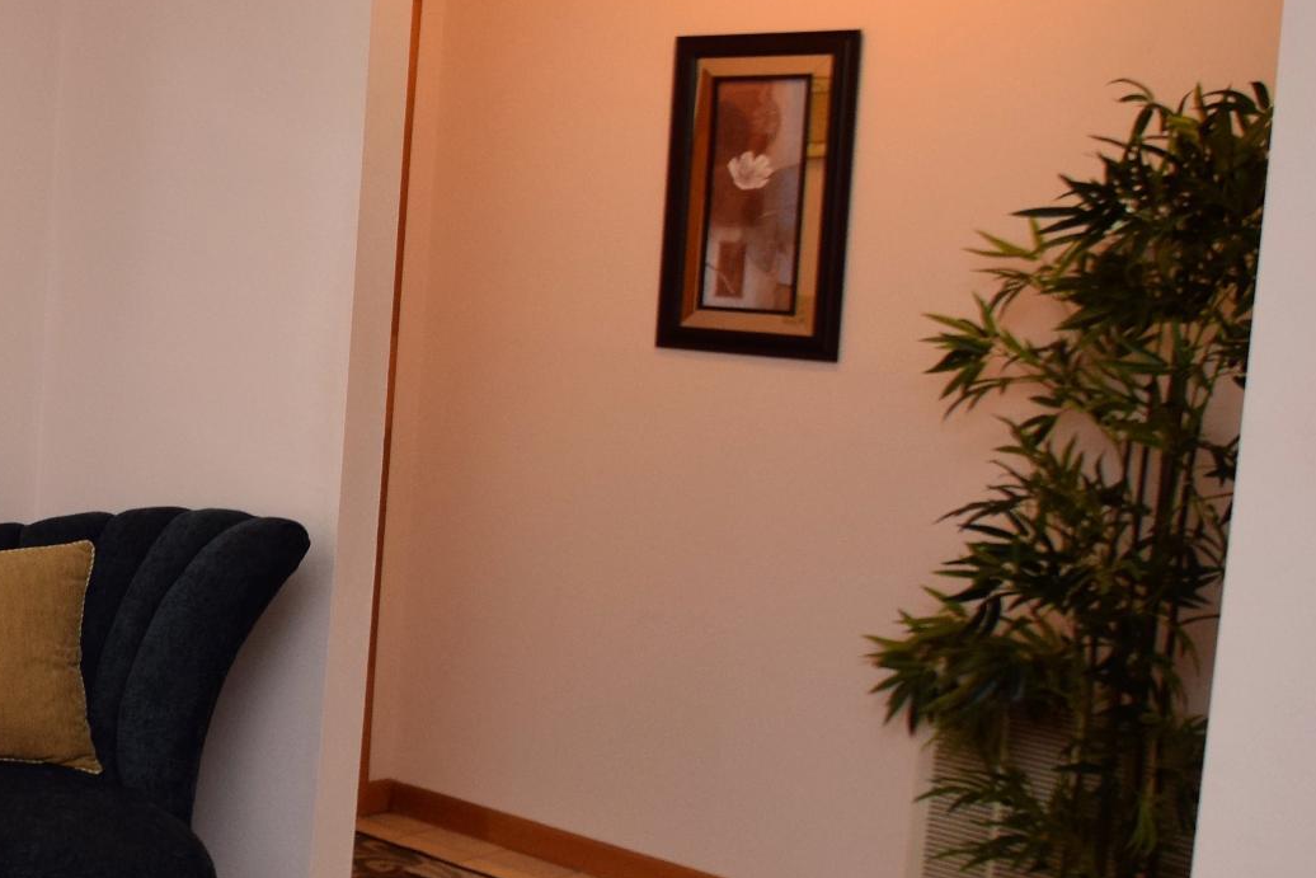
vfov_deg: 23.9
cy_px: 281
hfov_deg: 28.3
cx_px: -448
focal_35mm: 56
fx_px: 2064
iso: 800
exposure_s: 1/80
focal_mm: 13
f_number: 4.5
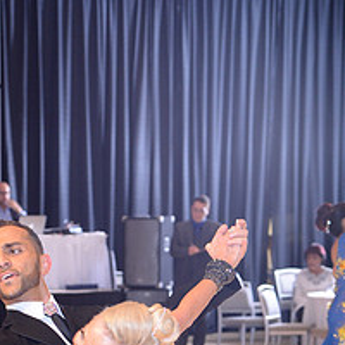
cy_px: 485
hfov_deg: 10.9
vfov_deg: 10.6
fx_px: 1804
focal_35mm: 160
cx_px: 56
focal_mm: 65
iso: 1250
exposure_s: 1/200
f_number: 4.5
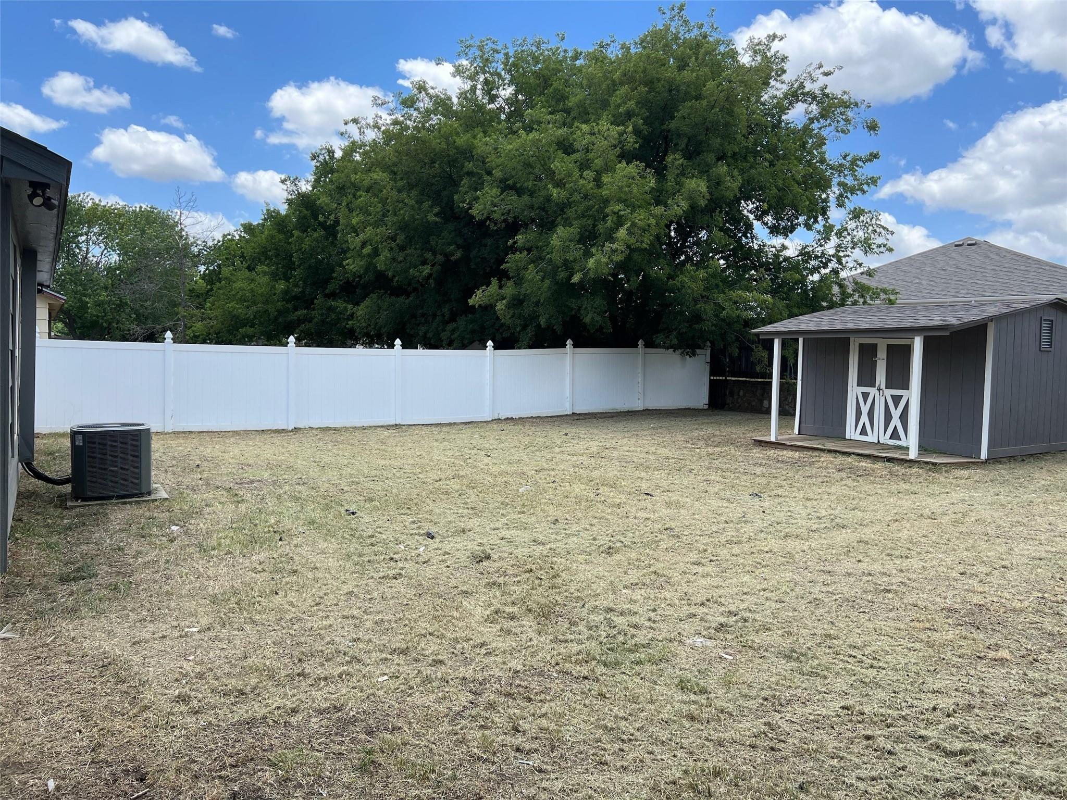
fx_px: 801
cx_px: 534
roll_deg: -1.5
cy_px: 400
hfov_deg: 67.3
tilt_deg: -2.0
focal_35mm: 26
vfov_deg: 53.1
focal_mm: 5.7
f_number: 1.5
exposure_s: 1/1621
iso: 50
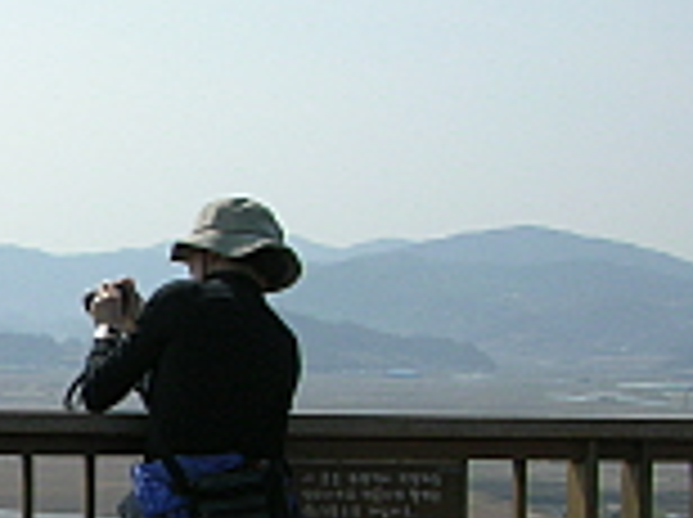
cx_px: -369
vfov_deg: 12.8
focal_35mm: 114
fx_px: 2279
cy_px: 471
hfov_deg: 15.8
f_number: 6.3
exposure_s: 1/594
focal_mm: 8.9
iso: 100
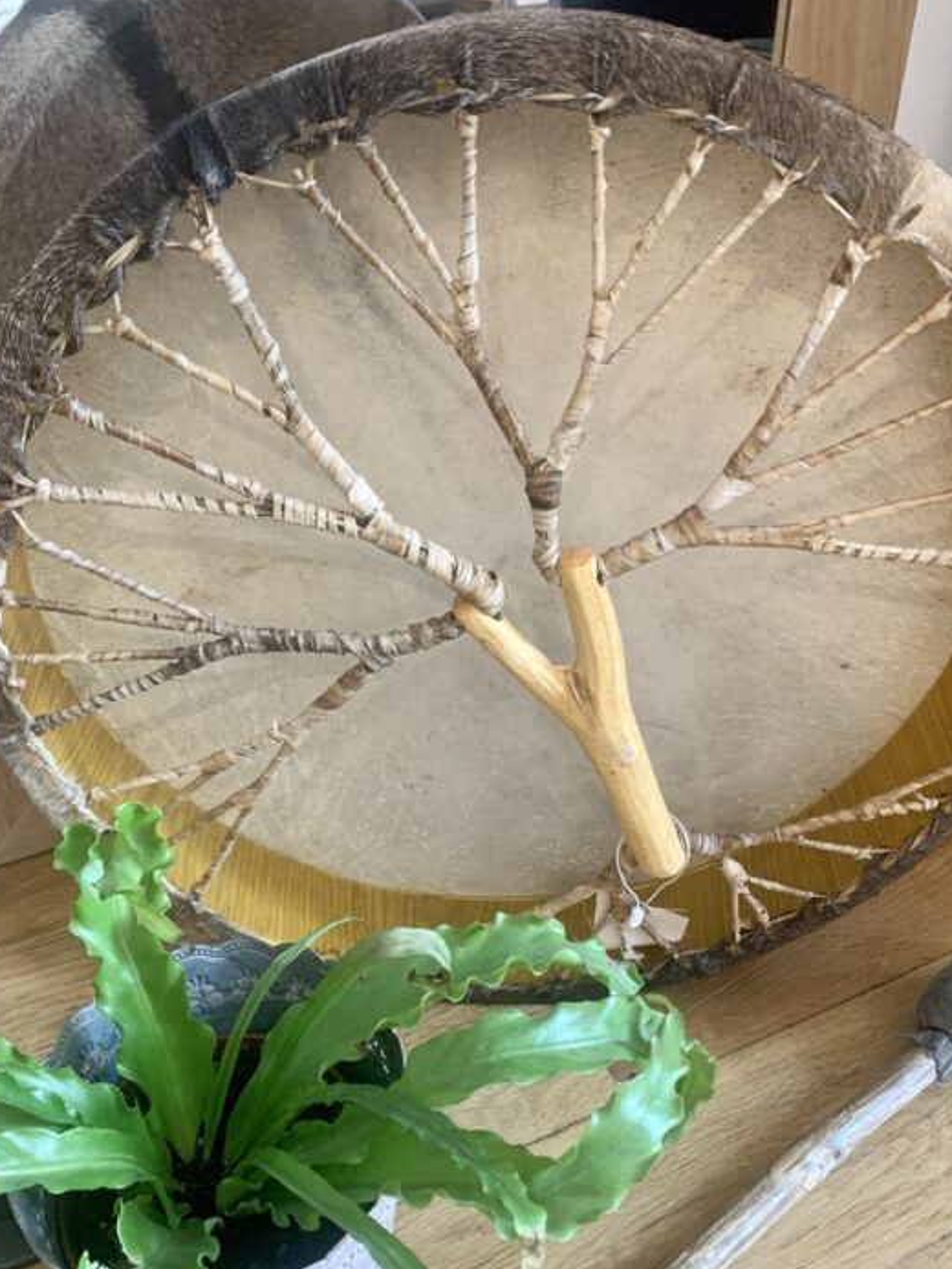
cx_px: 467
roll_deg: +2.9
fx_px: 1100
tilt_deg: -39.1
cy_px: 687
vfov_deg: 59.9
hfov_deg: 46.8
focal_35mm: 30
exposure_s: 1/50
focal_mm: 4.25
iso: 200
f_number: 1.8
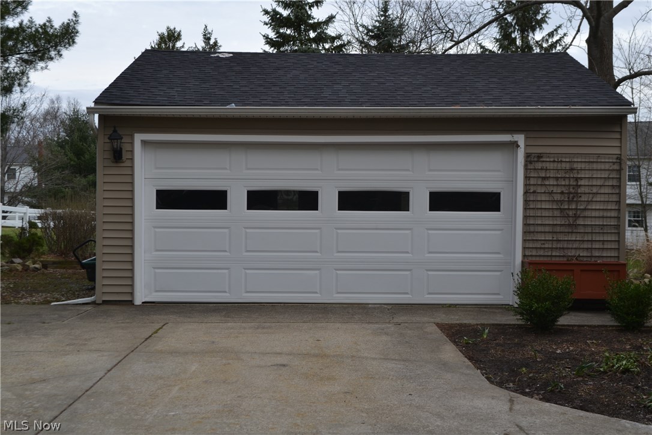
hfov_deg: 37.9
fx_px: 951
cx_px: 326
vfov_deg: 25.8
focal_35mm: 52
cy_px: 218
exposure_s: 1/200
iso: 100
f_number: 7.1
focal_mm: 35
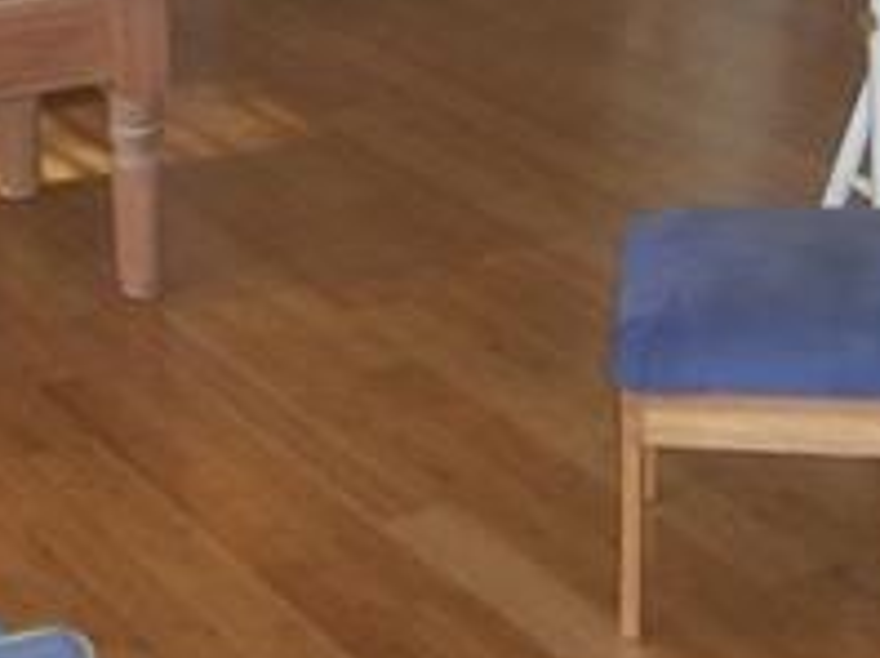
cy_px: -218
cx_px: 449
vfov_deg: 12.9
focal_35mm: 110
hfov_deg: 17.9
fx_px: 2793
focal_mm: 5.6
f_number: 2.7
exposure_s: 1/60
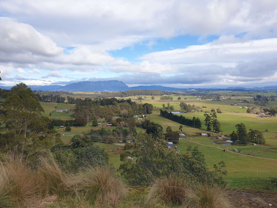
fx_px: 216
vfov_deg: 51.4
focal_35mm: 27
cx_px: 140
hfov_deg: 65.3
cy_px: 107
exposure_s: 1/1172
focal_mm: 4.3
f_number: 2.4
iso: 50
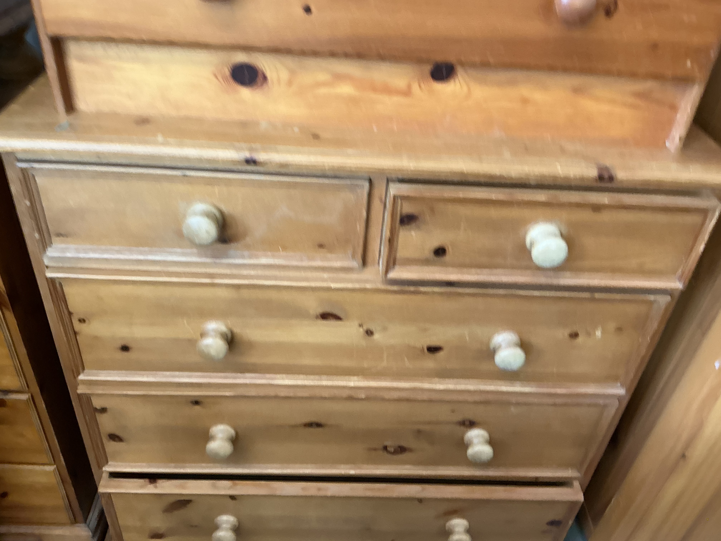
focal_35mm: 29
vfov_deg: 48.2
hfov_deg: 61.7
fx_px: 604
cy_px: 270
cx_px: 360
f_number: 1.8
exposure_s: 1/50
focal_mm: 3
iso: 100
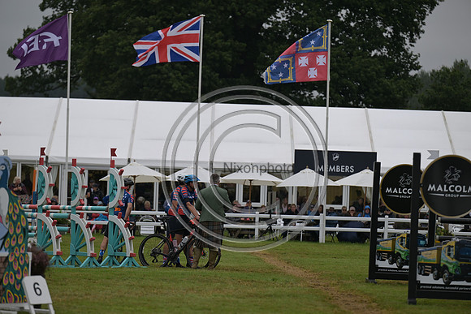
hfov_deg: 10.3
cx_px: 236
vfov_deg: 6.9
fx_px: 2617
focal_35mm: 200
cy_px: 157
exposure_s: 1/1250
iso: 320
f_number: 4
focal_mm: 200
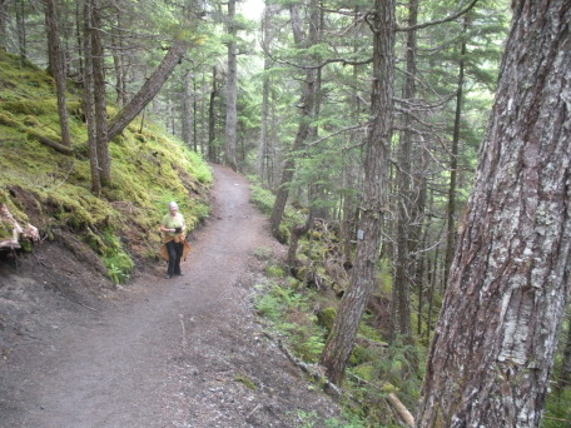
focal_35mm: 36
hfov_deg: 51.4
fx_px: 594
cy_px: 214
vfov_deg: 39.7
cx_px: 286
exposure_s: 1/39
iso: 400
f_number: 3.5
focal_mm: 6.3
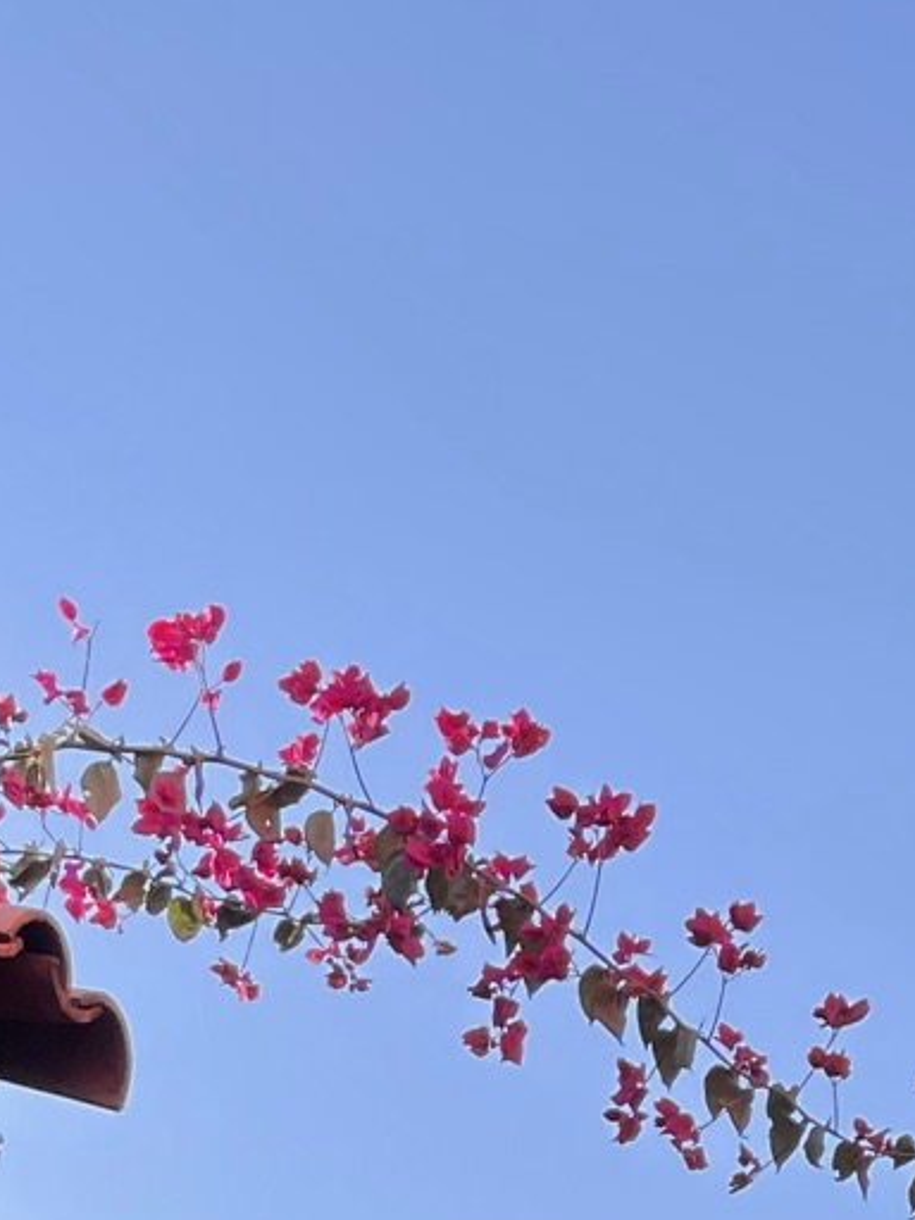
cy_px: 2242
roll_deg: -0.5
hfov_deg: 14.1
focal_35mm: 104
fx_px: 3665
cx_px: 143
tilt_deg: +5.7
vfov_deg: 15.9
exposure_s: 1/658
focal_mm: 4.2
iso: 32
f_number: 1.6
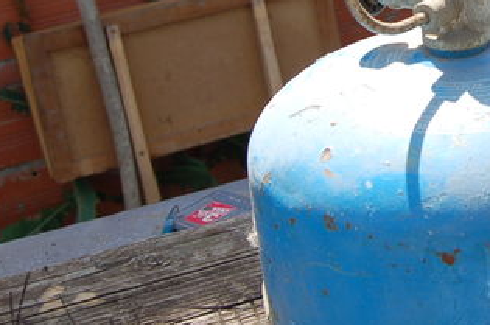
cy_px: -33
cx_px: 510
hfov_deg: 21.6
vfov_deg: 14.7
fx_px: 1231
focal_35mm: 91
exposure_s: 1/200
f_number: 7.1
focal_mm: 19
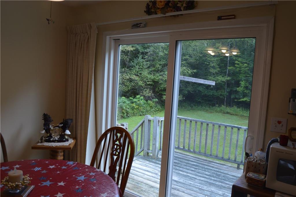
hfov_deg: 67.4
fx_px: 222
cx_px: 148
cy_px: 98
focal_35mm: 27
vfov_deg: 47.8
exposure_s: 1/125
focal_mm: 18
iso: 400
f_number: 5.6
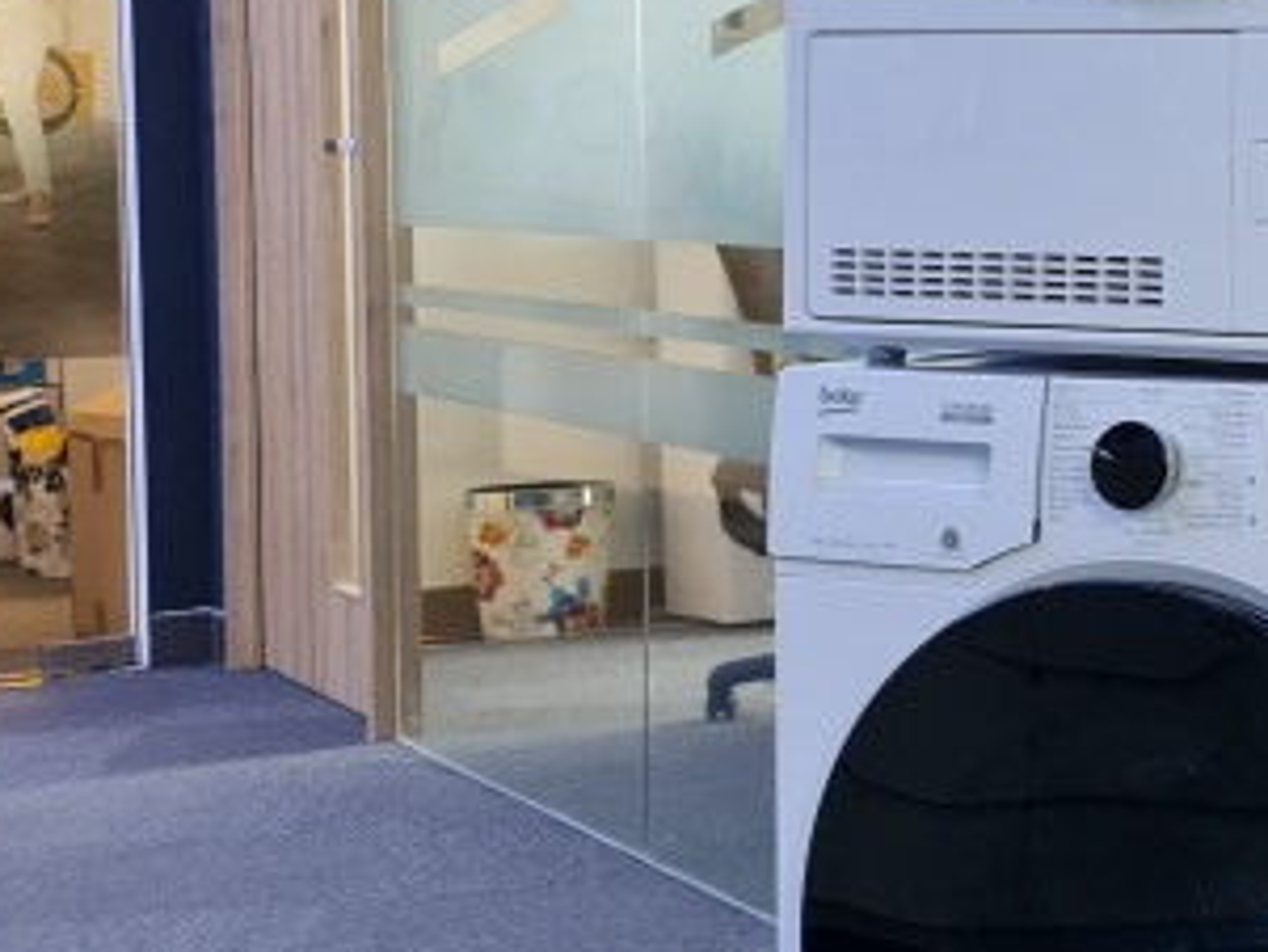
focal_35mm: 83
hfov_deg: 21.1
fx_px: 3042
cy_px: 335
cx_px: 1710
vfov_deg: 17.8
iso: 200
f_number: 1.8
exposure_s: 1/100
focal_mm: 7
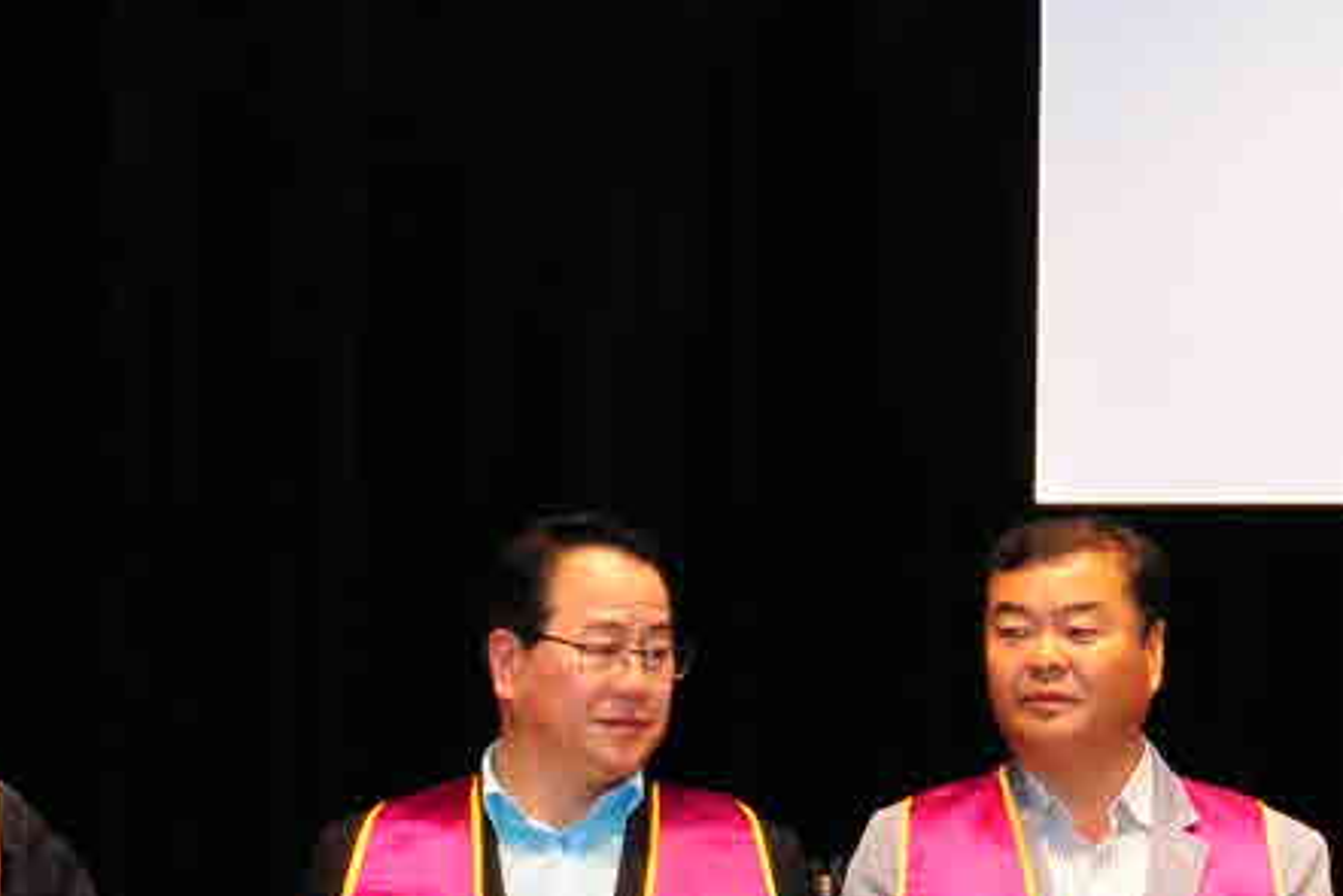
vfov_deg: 3.5
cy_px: 747
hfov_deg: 5.2
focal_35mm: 397
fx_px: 14814
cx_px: 1680
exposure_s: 1/60
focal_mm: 58
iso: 1600
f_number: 7.1
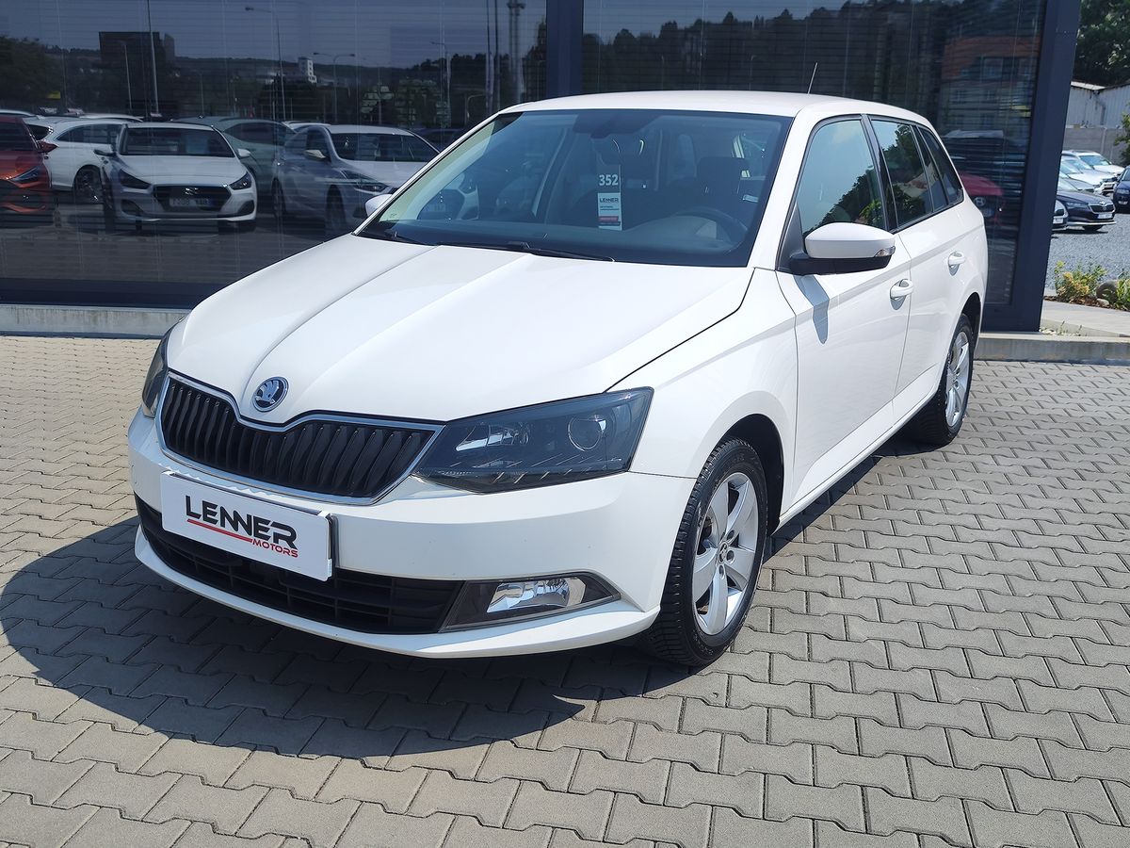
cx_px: 565
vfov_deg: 58.9
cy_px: 424
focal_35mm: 23
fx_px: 751
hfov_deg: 73.9
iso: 50
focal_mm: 7.01
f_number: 1.69
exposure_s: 1/1139
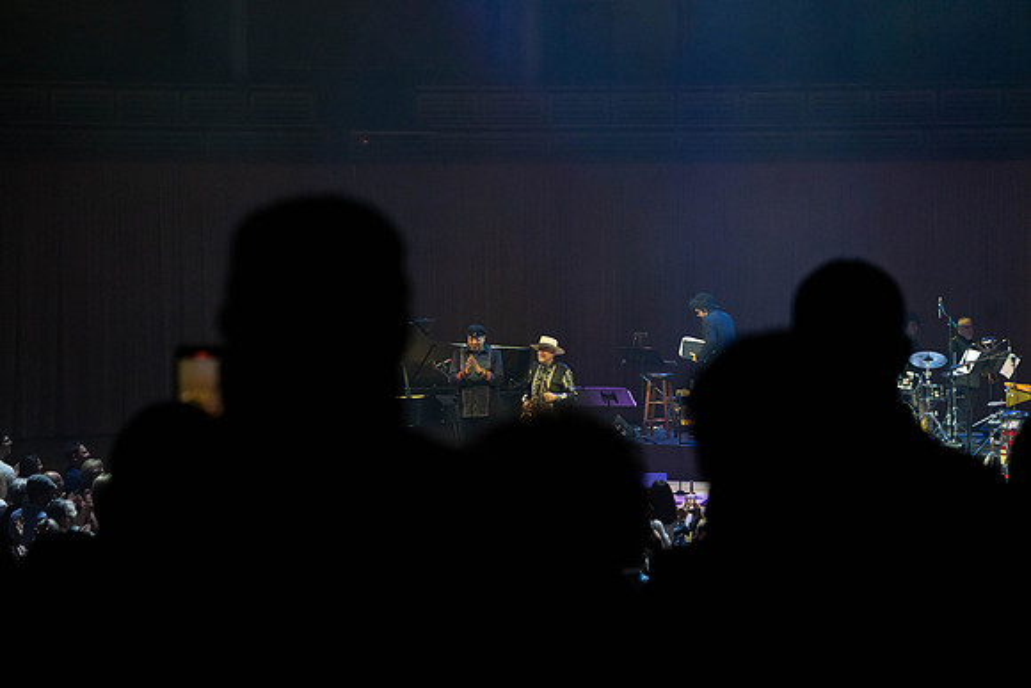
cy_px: 344
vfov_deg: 13.7
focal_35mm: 100
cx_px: 516
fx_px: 2864
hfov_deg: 20.4
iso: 2500
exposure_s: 1/250
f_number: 5.6
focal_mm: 100
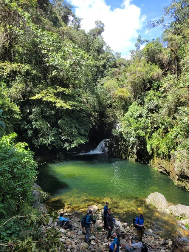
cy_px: 126
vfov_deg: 67.3
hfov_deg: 53.0
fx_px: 189
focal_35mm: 26
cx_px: 94
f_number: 1.8
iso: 40
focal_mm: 5.4
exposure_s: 1/614
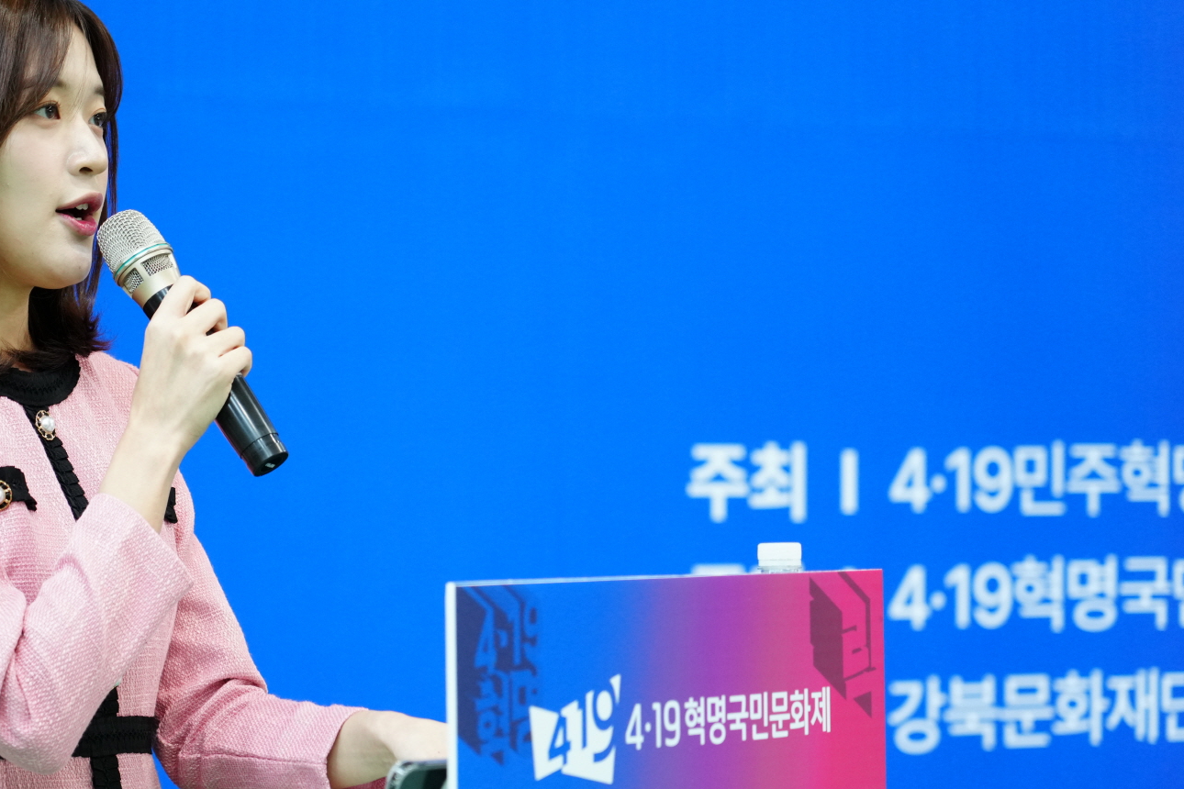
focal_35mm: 134
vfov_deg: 10.2
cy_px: 448
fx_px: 4407
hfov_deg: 15.3
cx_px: 379
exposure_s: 1/160
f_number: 4
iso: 2000
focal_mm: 96
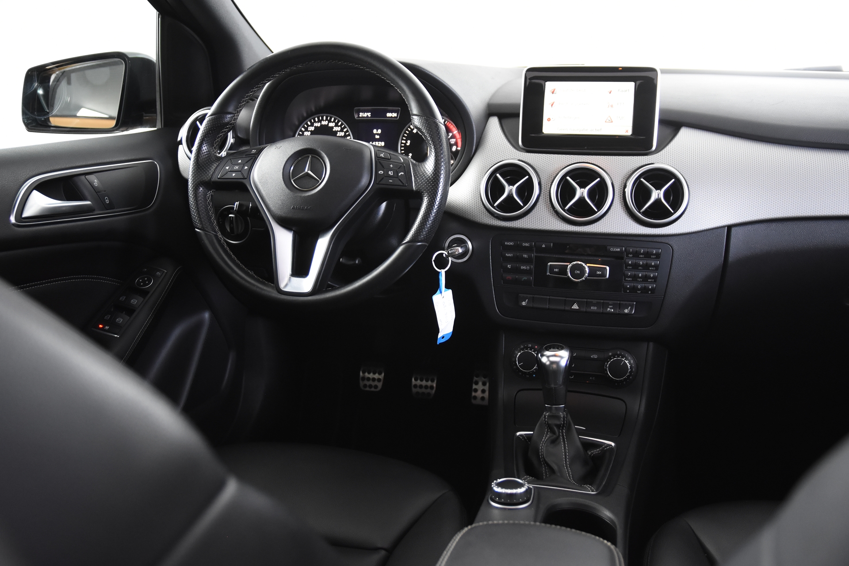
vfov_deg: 43.6
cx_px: 424
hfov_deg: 61.9
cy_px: 283
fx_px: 707
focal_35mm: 30
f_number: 2.8
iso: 1800
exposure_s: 1/30
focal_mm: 20
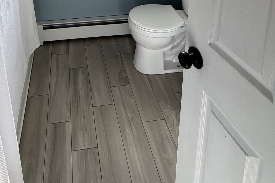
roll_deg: +1.0
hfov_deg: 57.6
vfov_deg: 30.2
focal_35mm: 32
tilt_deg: -13.6
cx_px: 95
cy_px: -68
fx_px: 244
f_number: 2.2
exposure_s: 1/121
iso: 160
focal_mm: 2.22
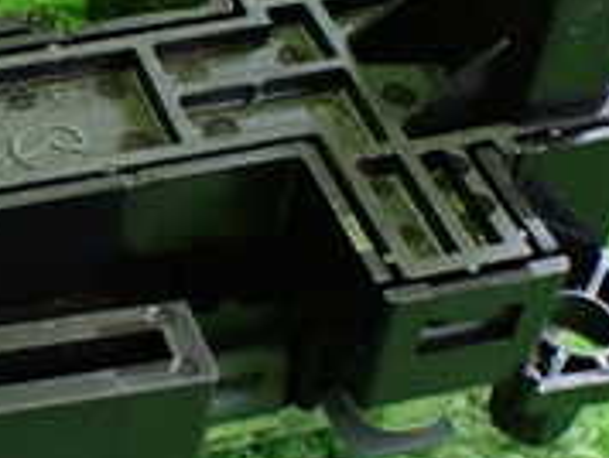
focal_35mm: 101
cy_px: 239
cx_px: -96
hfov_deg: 18.5
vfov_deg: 14.7
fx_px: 1779
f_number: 2.3
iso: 800
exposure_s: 1/30
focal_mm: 5.4
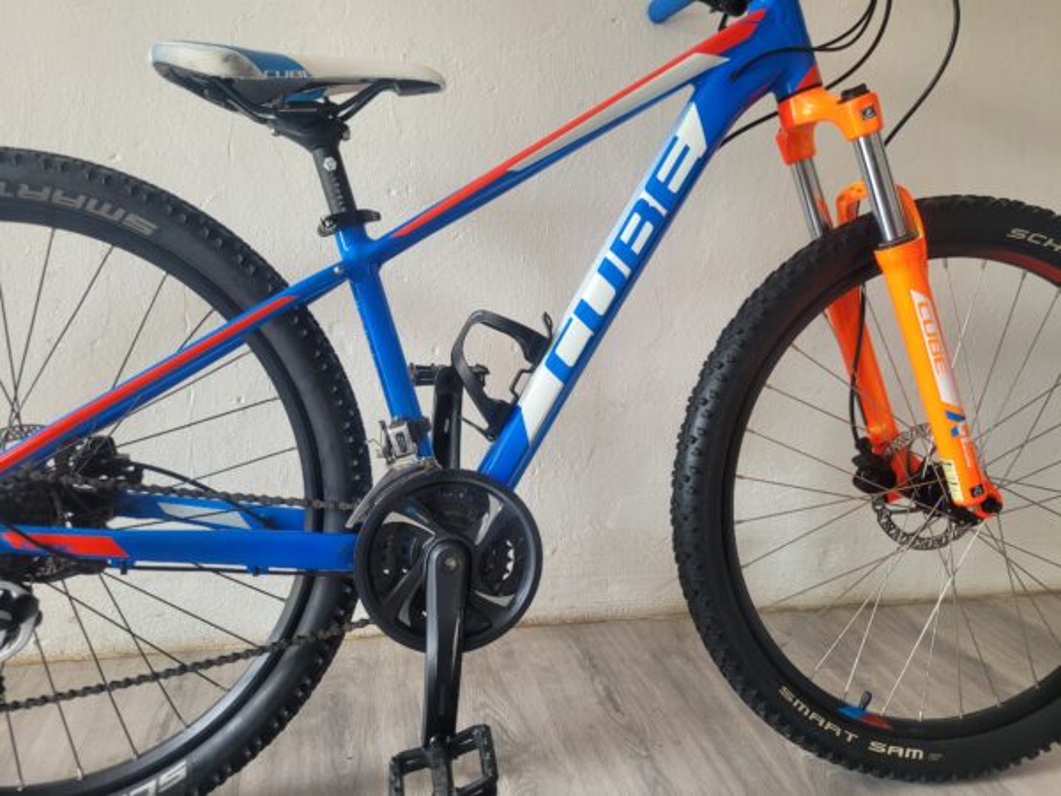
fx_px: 797
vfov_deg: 53.1
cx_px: 530
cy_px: 398
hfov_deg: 67.3
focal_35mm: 26
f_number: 1.8
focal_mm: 5.4
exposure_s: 1/120
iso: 125
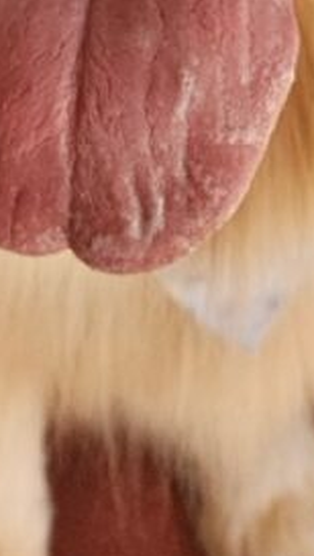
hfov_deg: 12.9
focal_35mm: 94
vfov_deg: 17.9
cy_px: -458
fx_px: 1388
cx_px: 173
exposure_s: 1/719
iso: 100
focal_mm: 5.4
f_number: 1.8
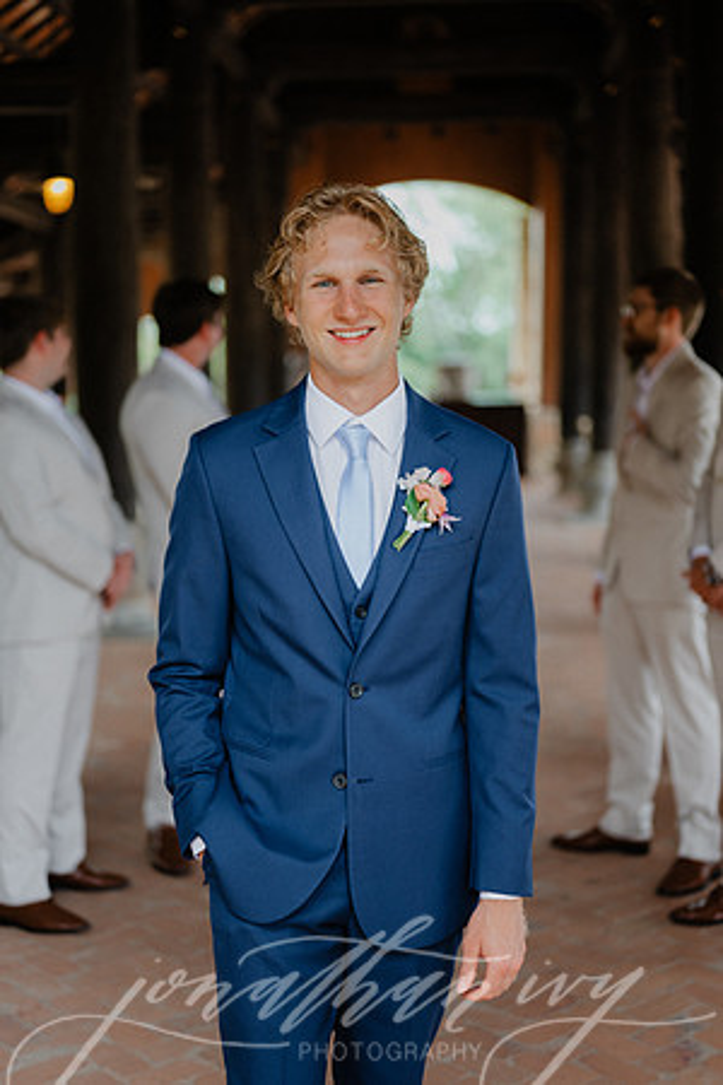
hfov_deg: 27.0
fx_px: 1506
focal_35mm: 50
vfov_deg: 39.6
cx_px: 362
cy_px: 542
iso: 160
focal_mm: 50
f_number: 1.8
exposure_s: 1/400
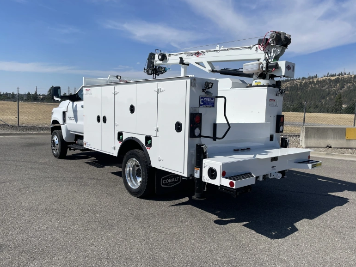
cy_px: 137
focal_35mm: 27
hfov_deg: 65.3
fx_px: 278
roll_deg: -1.6
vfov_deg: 51.4
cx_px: 175
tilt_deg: -6.8
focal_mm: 4.2
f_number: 1.6
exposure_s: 1/8403
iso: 32
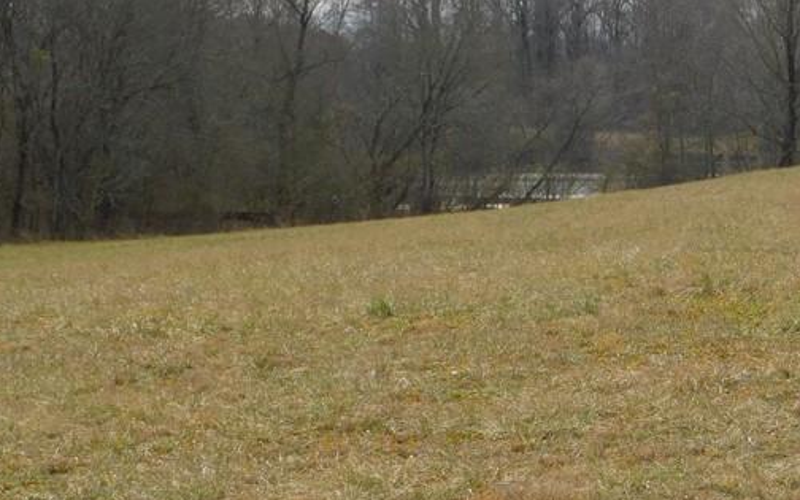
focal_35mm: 153
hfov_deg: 13.6
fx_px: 3336
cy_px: 252
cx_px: 675
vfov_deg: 8.6
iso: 125
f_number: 4.3
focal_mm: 12.6
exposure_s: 1/800
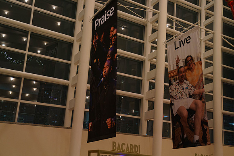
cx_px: 117
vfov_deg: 29.9
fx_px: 293
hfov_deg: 43.6
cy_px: 78
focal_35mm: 45
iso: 3200
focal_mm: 45
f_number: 3.2
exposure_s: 1/200
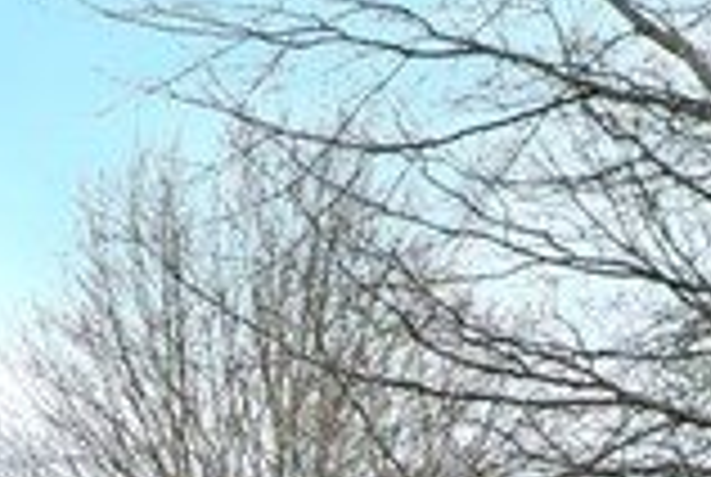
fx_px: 3799
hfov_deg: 10.3
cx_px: -418
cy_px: 1526
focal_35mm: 192
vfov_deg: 6.4
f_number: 4.5
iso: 100
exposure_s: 1/160
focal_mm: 10.26
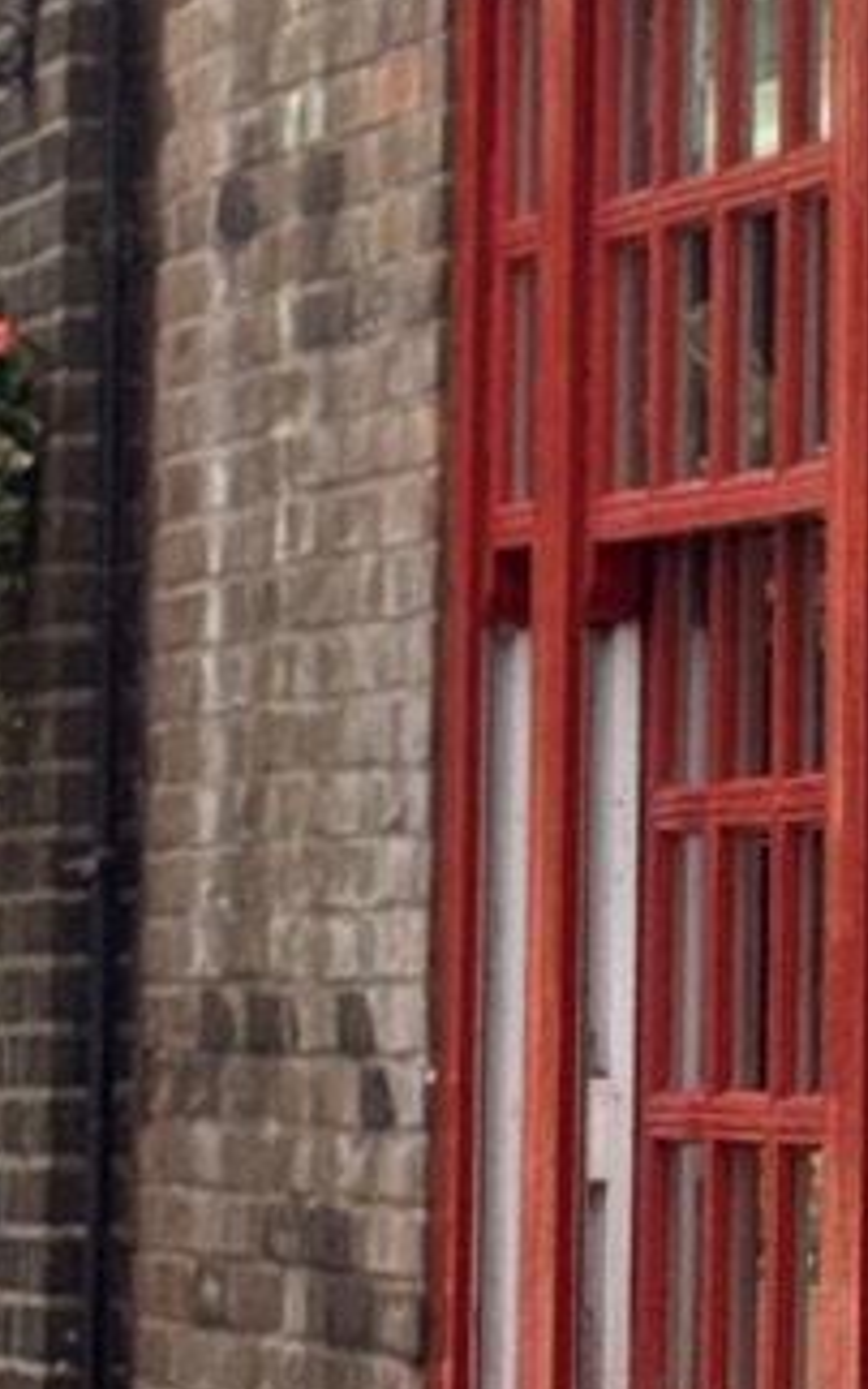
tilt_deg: +10.6
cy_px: -649
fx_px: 9534
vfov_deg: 8.2
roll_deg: -0.4
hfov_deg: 5.2
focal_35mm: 252
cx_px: 1169
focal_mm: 6.76
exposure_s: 1/1642
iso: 100
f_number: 1.78
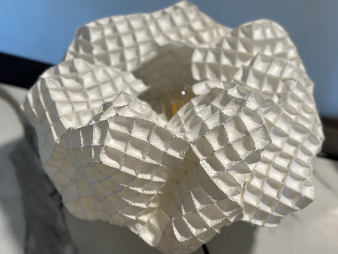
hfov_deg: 39.7
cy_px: 127
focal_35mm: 48
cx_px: 169
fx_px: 469
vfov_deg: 30.3
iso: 100
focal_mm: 6.86
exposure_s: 1/50
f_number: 1.78
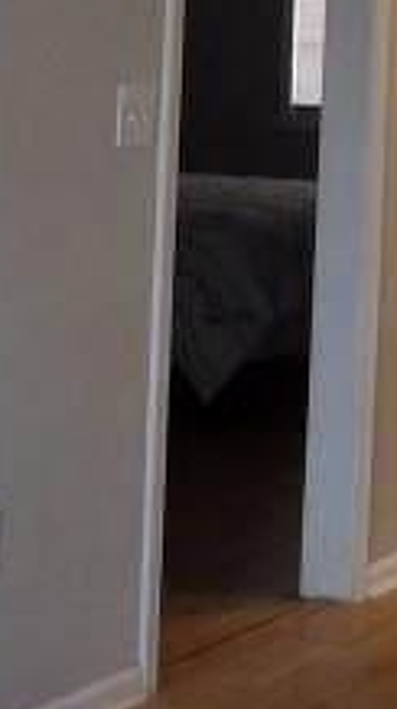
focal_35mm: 123
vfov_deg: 16.9
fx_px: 2311
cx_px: 482
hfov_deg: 9.7
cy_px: -88
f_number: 3.2
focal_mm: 4.3
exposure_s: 1/33
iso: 200
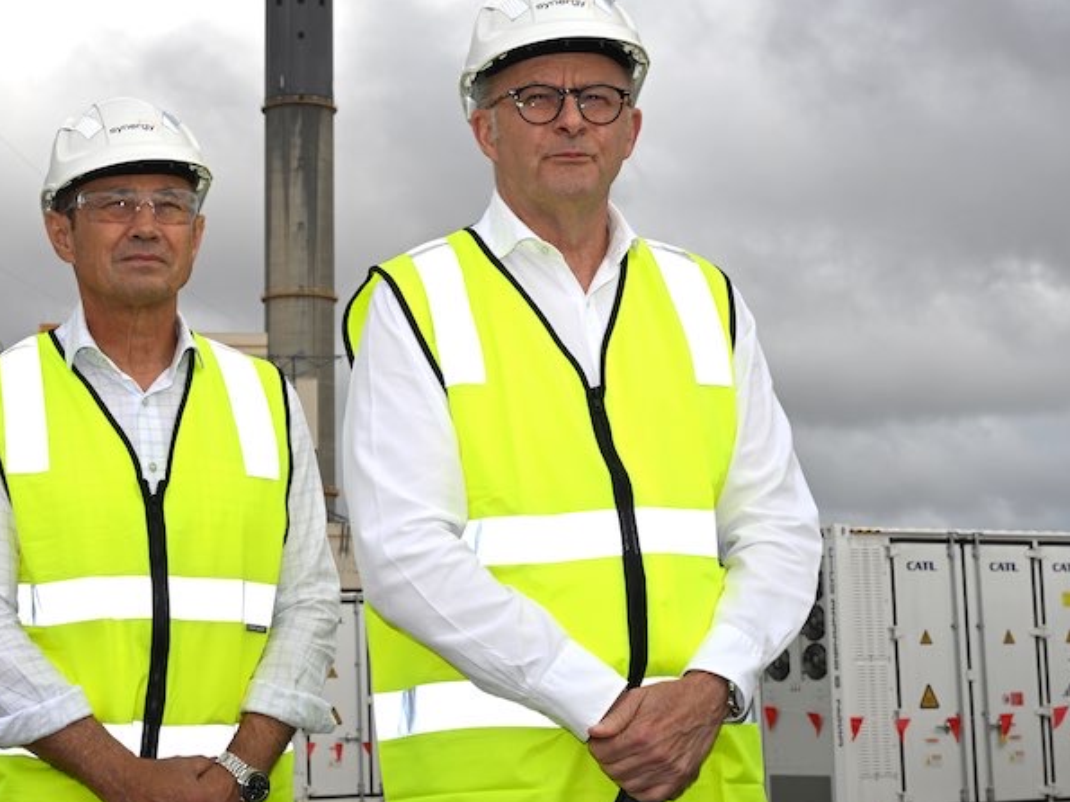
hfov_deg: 29.9
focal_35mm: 64
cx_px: 300
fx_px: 1978
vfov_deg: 22.9
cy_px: 390
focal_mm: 44
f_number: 11
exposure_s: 1/250
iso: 100
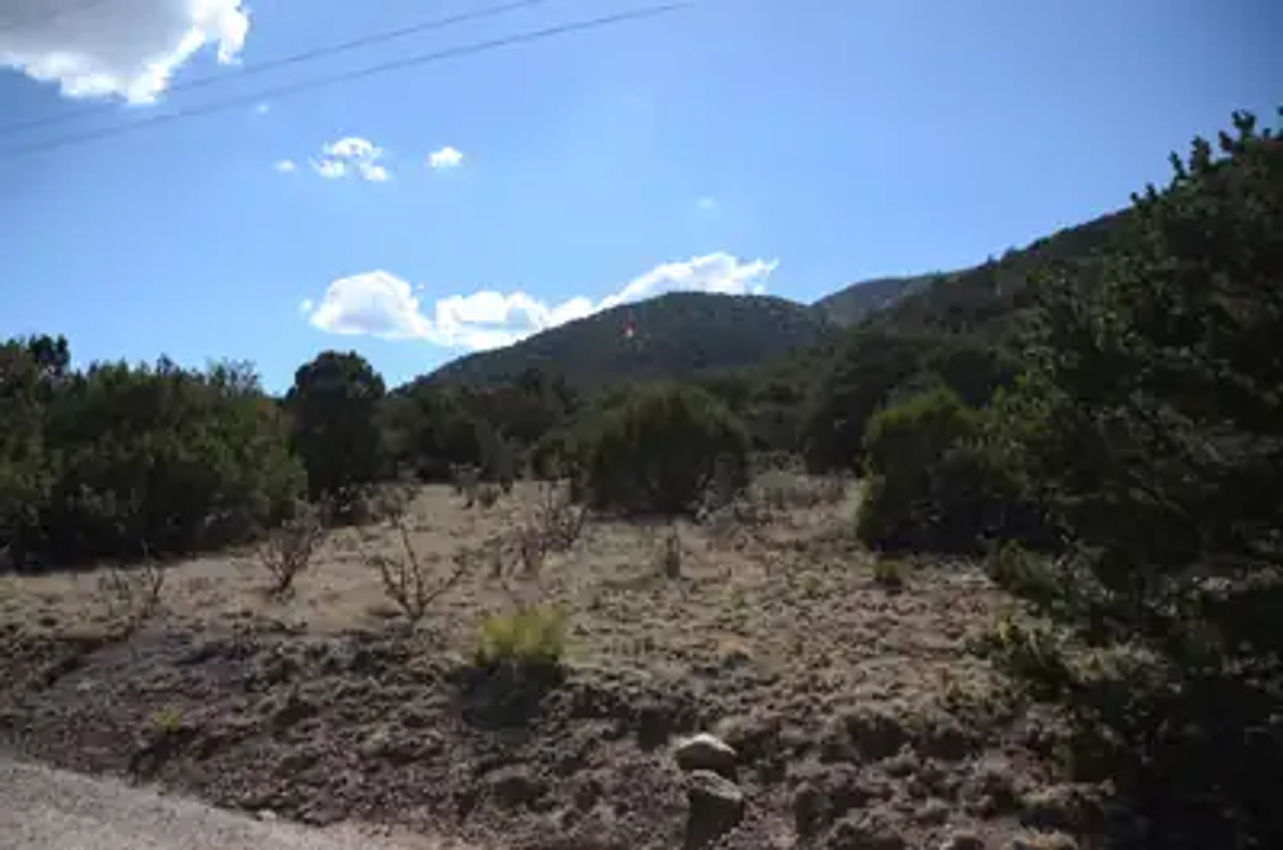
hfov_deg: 67.5
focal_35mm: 27
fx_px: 960
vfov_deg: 47.7
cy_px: 425
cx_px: 642
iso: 450
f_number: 3.5
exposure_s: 1/8000
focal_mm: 18
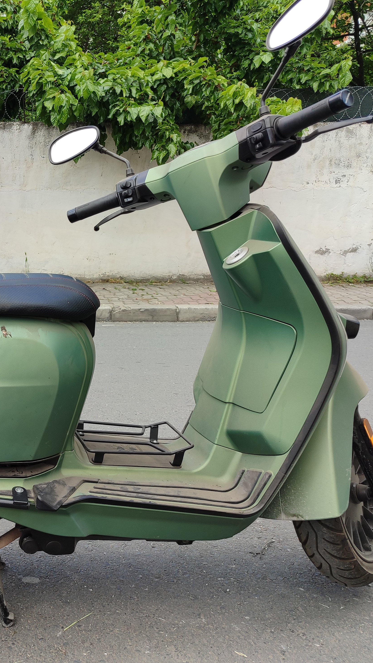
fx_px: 651
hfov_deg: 29.2
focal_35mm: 37
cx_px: -27
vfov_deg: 54.0
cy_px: 335
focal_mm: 5.95
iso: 50
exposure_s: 1/239
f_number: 1.89
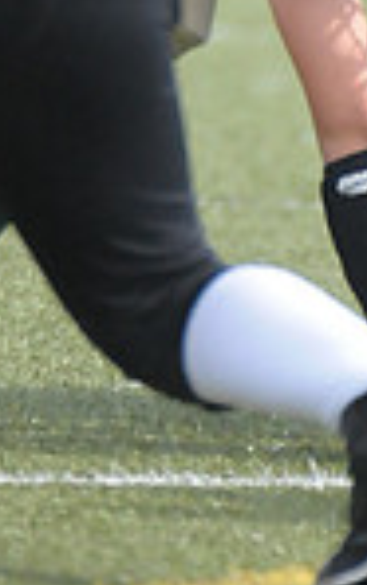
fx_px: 38036
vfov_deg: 0.9
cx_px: 294
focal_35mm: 2386
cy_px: -285
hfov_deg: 0.6
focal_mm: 400
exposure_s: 1/4000
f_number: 4
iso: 1600
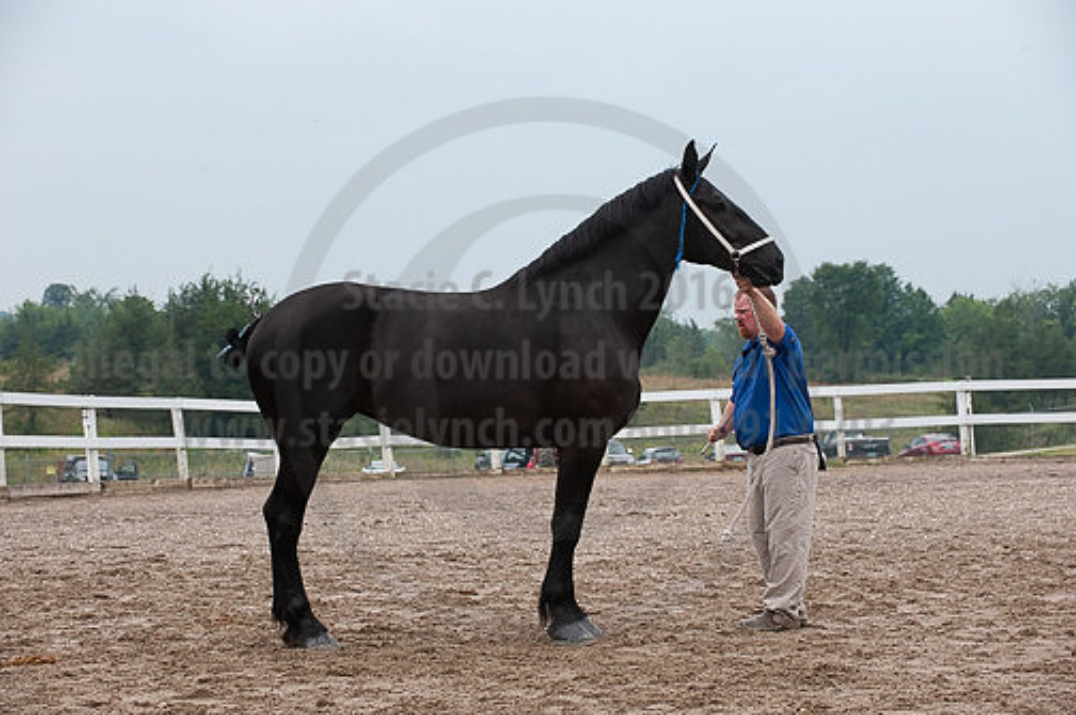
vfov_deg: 10.9
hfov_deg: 16.4
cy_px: 358
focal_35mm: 125
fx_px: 3732
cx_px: 538
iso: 1100
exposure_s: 1/1250
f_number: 5.6
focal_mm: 125
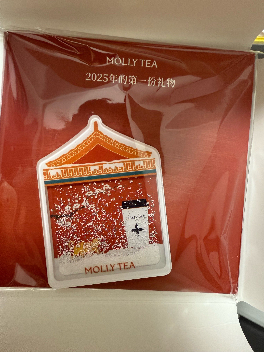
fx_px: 244
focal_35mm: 24
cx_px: 132
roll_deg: +0.6
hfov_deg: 56.8
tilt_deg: -22.6
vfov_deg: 71.6
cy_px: 176
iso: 500
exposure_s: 1/50
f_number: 2.2
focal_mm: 2.22
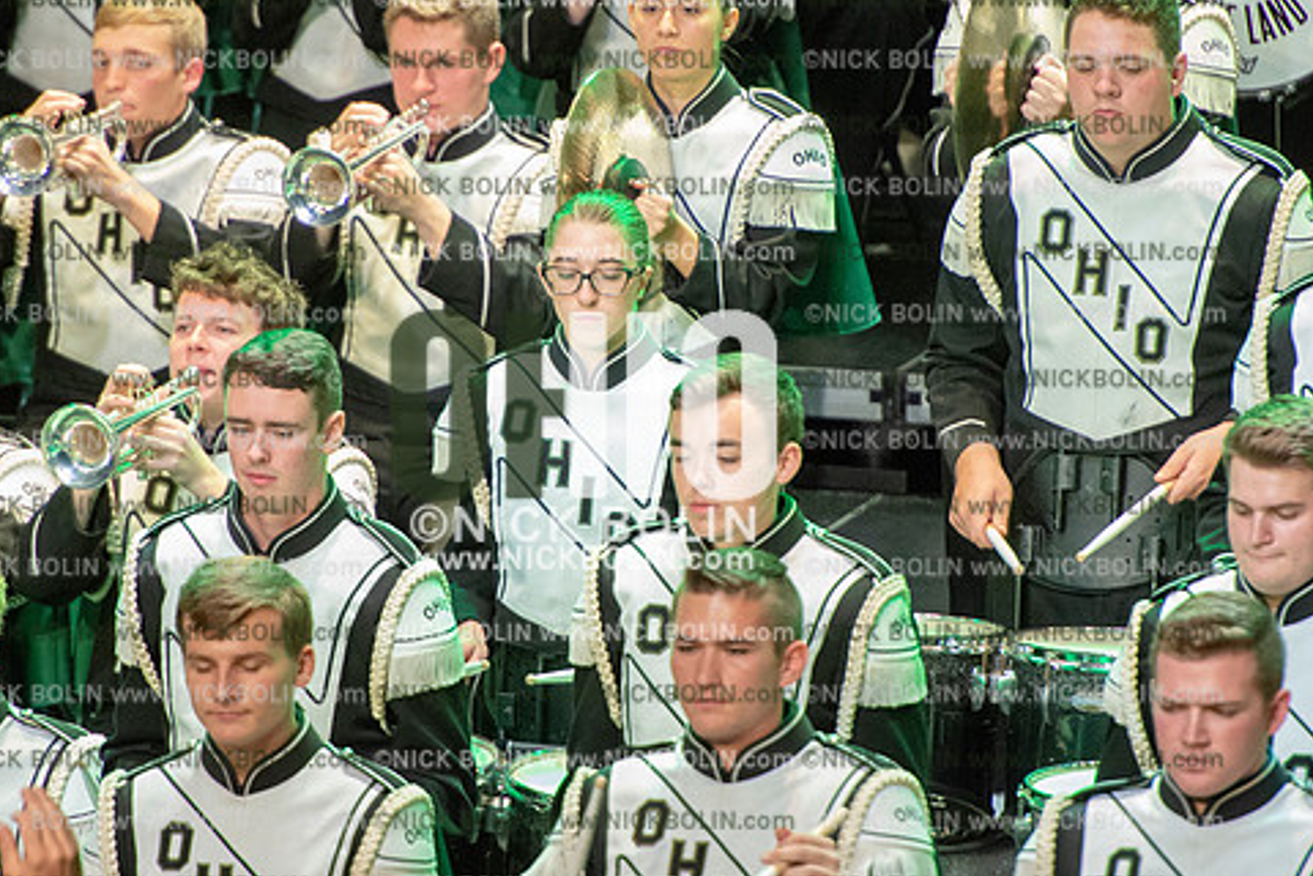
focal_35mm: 483
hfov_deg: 4.3
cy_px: 441
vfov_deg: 2.8
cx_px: 583
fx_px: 17615
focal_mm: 400
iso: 8000
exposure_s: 1/320
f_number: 5.6
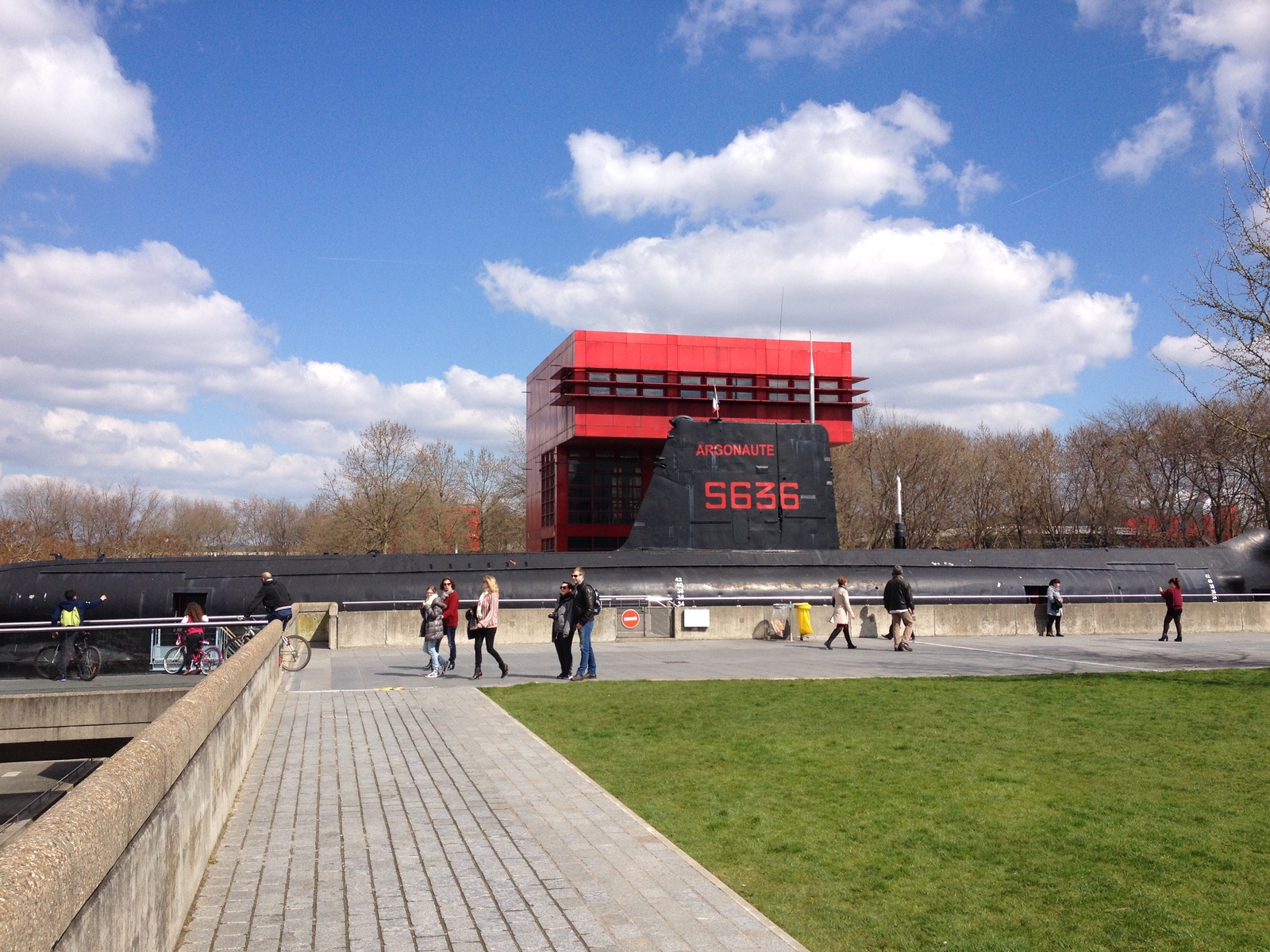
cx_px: 635
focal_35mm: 35
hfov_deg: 52.6
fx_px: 1284
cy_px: 476
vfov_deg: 40.7
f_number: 2.4
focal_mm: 4.28
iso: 50
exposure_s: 1/2304
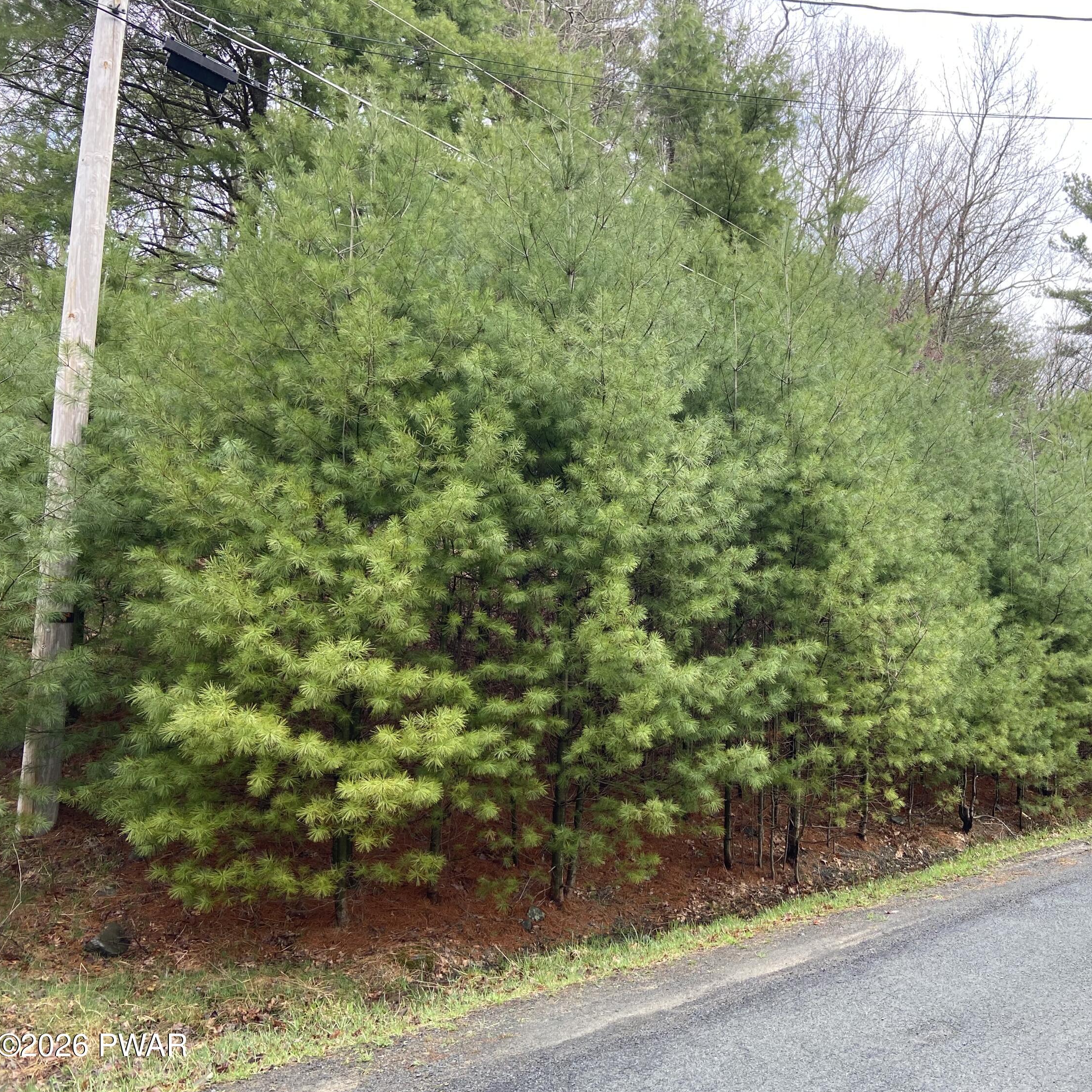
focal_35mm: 31
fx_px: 1106
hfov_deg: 51.5
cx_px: 731
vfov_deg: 52.5
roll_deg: +0.4
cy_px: 544
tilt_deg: +8.4
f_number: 1.8
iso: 32
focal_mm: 4.25
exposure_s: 1/192
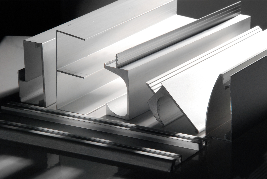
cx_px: 134
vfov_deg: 6.8
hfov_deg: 10.1
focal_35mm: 202
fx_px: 1504
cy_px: 90
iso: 1000
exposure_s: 1/200
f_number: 36
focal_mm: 135
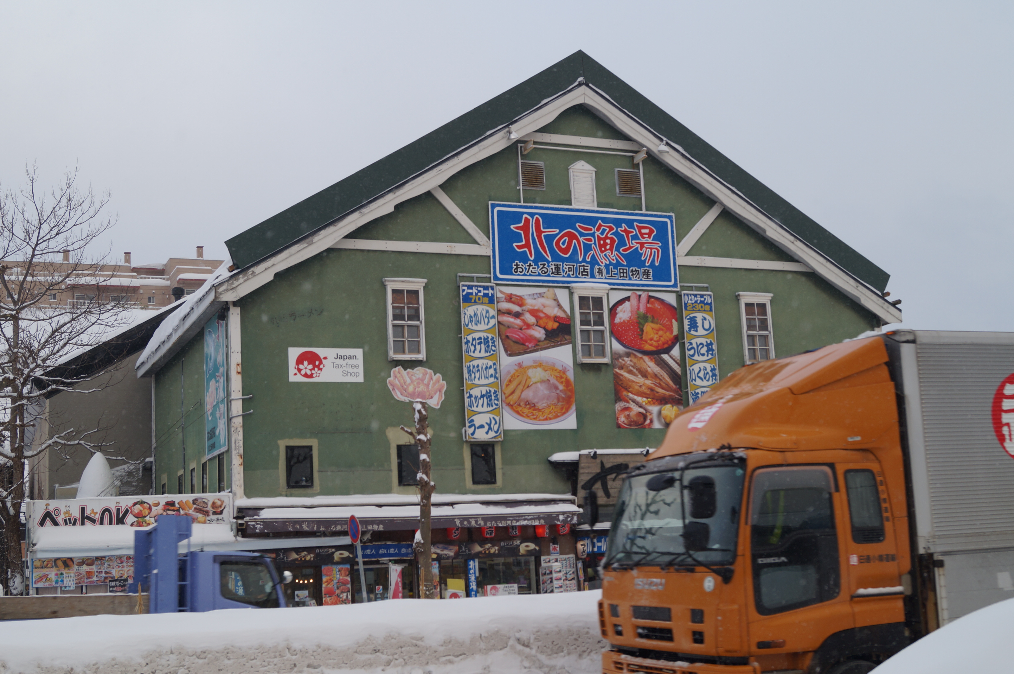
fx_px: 1266
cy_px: 337
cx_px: 507
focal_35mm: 45
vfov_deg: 29.8
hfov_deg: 43.6
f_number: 7.1
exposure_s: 1/160
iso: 100
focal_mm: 30
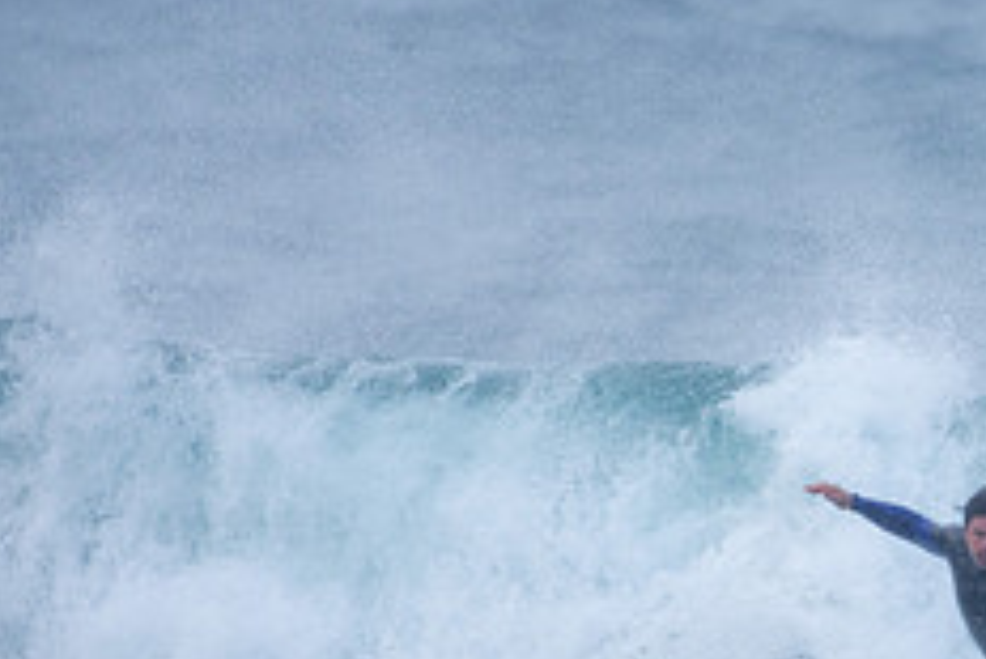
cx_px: 1186
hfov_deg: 1.1
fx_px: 49301
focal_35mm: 1799
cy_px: 810
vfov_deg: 0.8
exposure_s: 1/1000
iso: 280
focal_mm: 480
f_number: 5.6
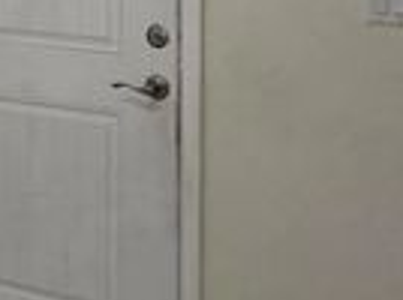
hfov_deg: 16.2
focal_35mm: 110
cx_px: -220
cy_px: -60
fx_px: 1278
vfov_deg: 13.1
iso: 250
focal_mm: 6.3
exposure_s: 1/120
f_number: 1.7
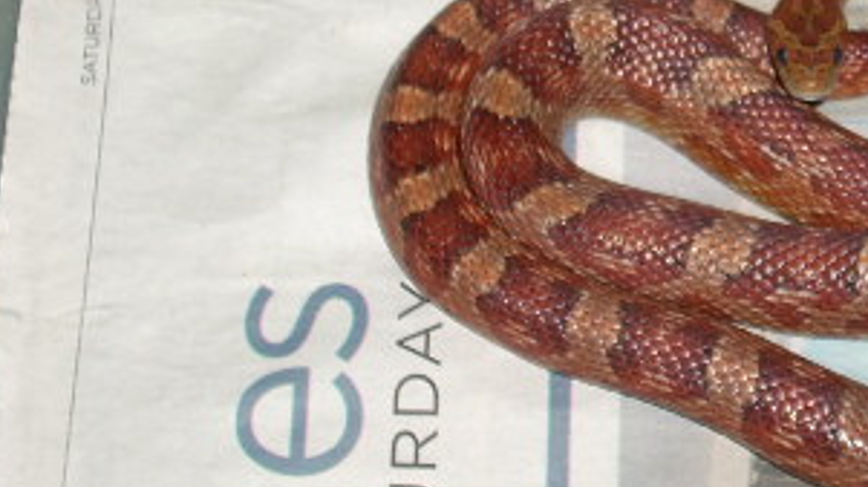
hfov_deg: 17.0
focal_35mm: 125
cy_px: 43
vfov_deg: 9.6
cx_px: 750
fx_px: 2876
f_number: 3.4
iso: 64
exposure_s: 1/60
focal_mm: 9
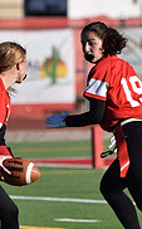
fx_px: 4716
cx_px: 24
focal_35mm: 758
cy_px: 94
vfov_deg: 2.8
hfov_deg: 1.7
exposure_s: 1/1000
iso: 140
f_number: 5.6
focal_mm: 300
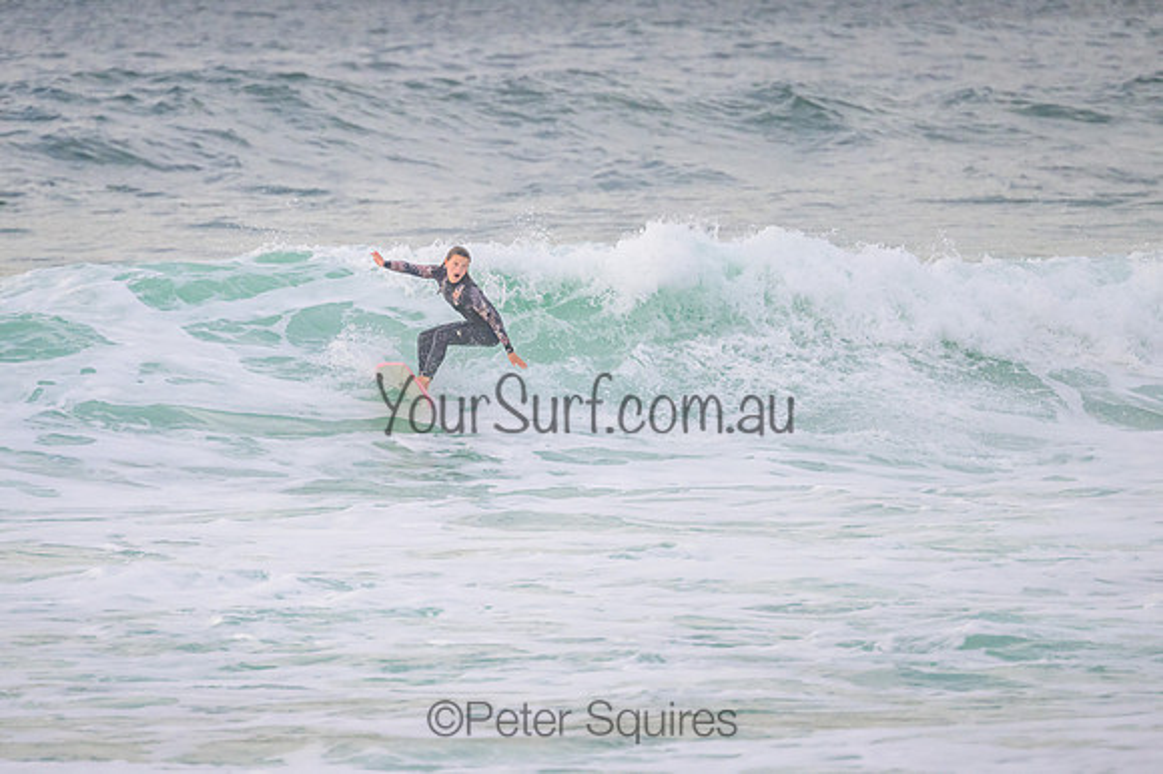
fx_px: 19372
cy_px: 387
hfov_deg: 3.4
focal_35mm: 600
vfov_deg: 2.3
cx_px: 582
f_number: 5.6
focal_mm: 400
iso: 500
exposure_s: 1/2500
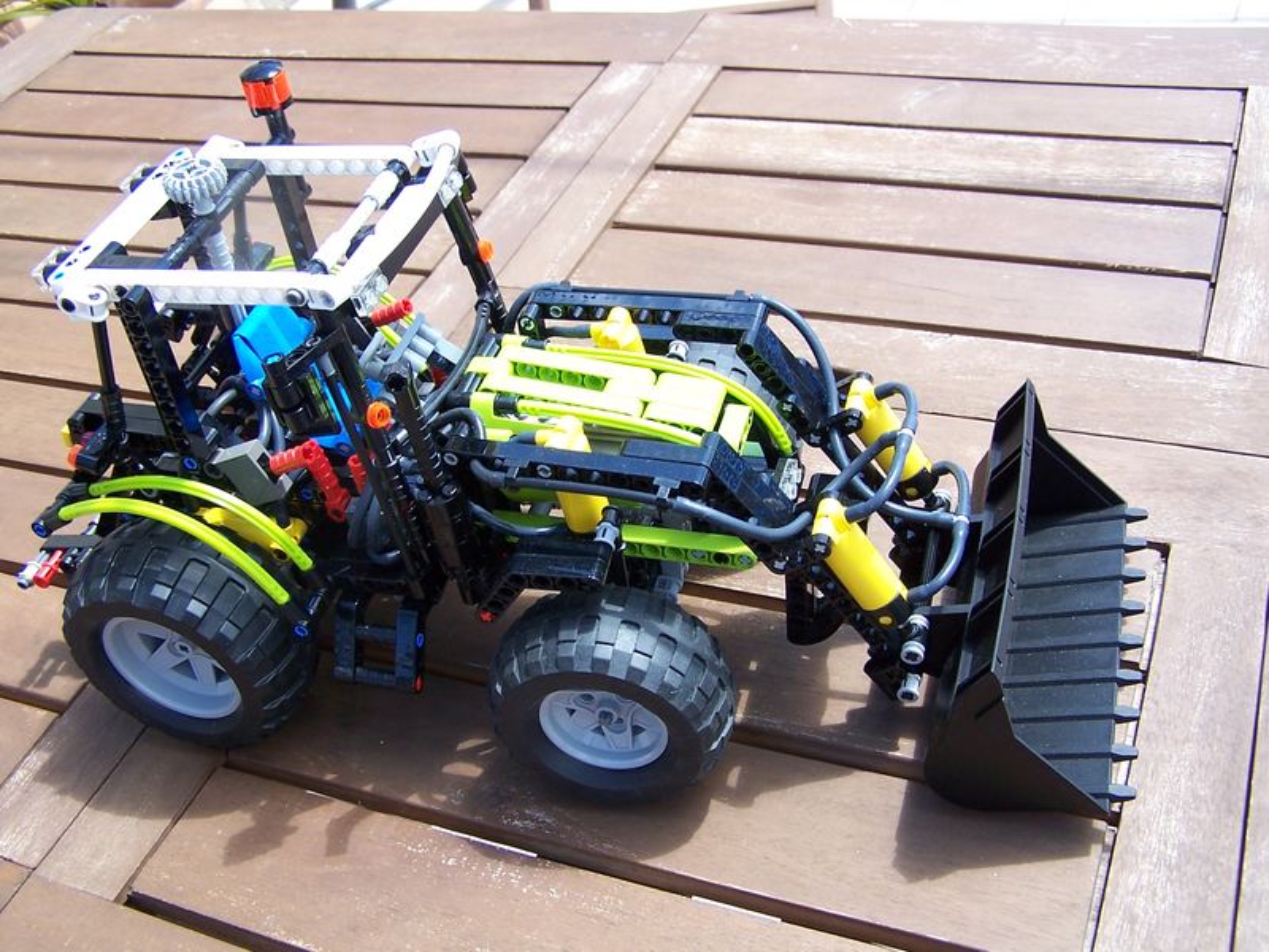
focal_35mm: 38
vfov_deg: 37.7
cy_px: 476
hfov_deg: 49.0
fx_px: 1393
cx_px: 634
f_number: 2.8
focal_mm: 6.3
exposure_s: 1/350
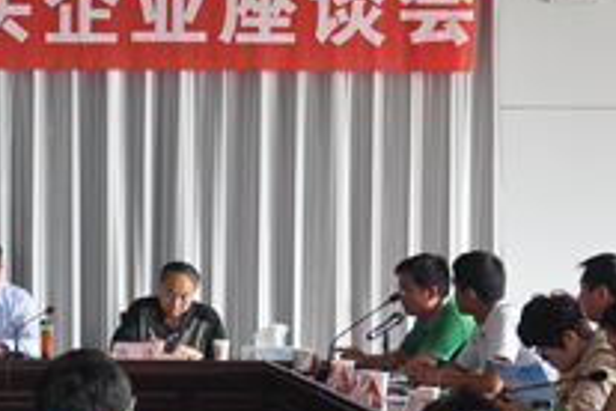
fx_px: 2823
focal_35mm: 165
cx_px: -131
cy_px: 240
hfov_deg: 12.2
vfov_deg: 8.3
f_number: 4.5
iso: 400
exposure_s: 1/30
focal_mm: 38
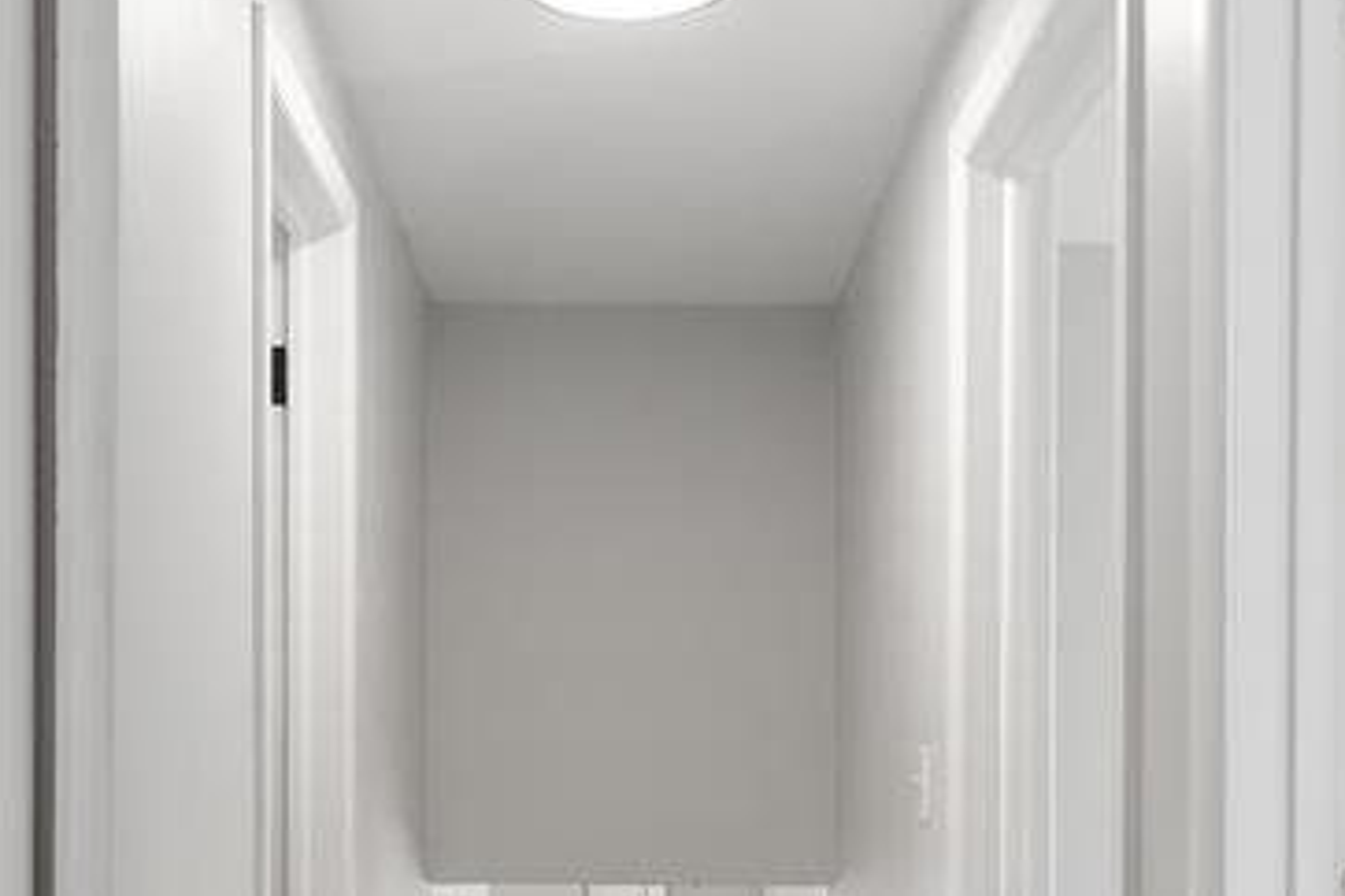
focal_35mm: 48
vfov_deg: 26.3
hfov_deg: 41.1
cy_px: 939
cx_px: 622
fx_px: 1793
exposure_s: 1/13
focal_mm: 17
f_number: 9
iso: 320
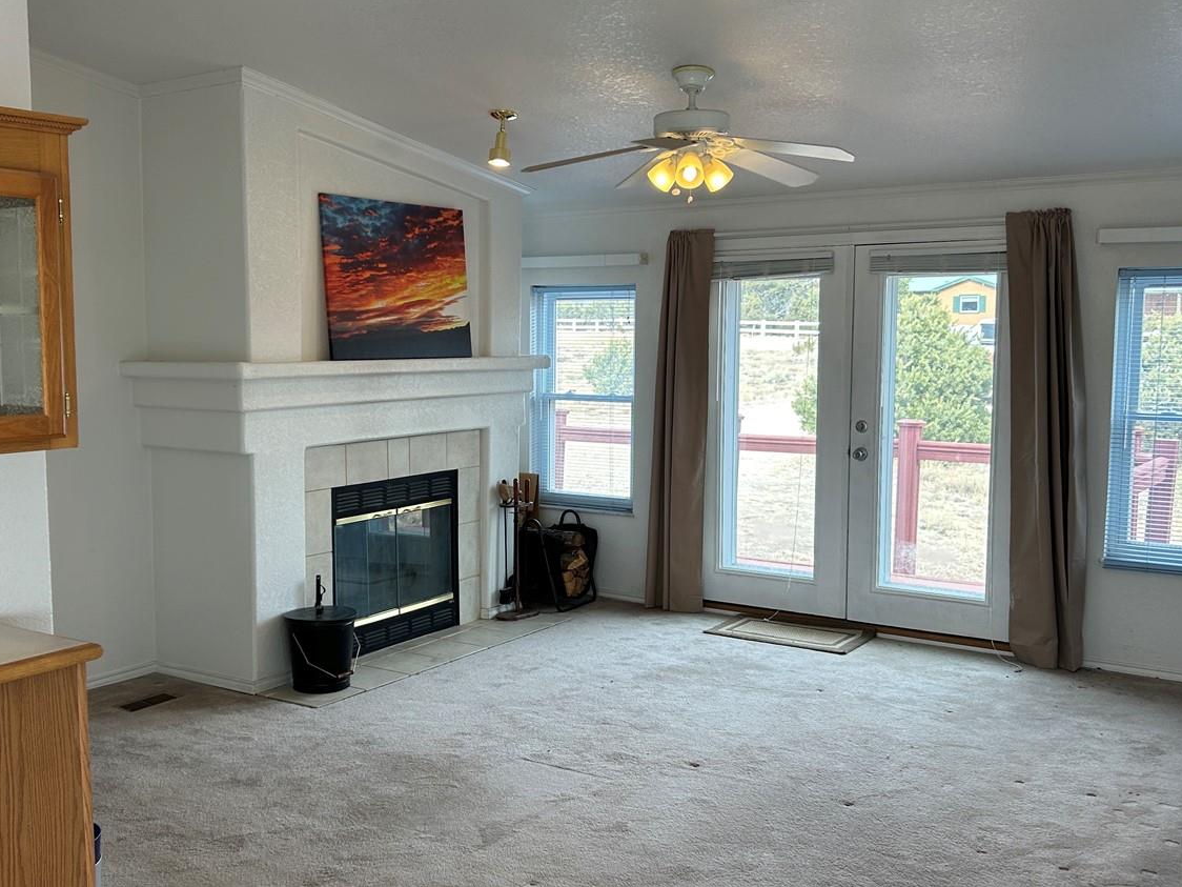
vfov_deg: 38.7
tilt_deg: -5.9
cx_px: 488
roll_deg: -0.7
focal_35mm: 37
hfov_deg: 49.9
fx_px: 1263
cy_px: 460
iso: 40
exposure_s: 1/188
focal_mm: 5.7
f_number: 1.5
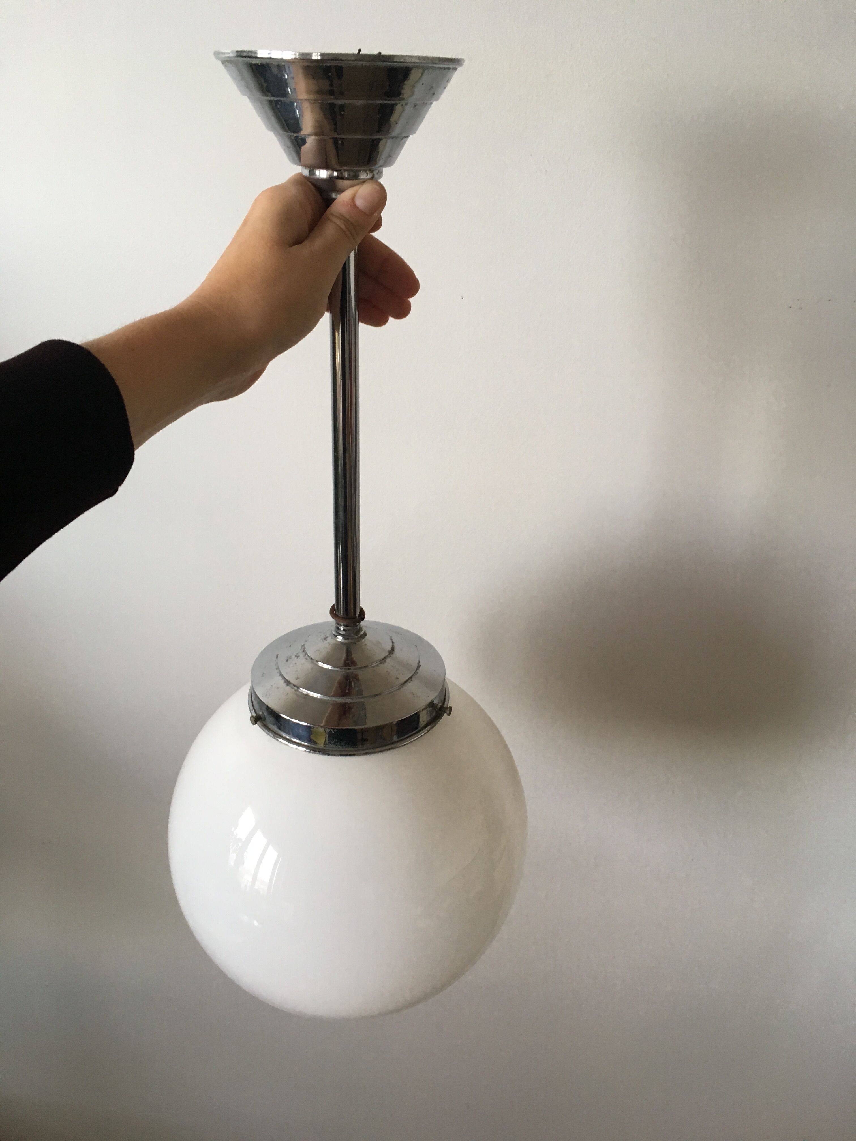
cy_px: 570
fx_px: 956
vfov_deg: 61.7
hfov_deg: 48.2
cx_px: 428
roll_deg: -1.2
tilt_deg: -30.5
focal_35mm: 29
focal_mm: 4.15
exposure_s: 1/33
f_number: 2.2
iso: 50
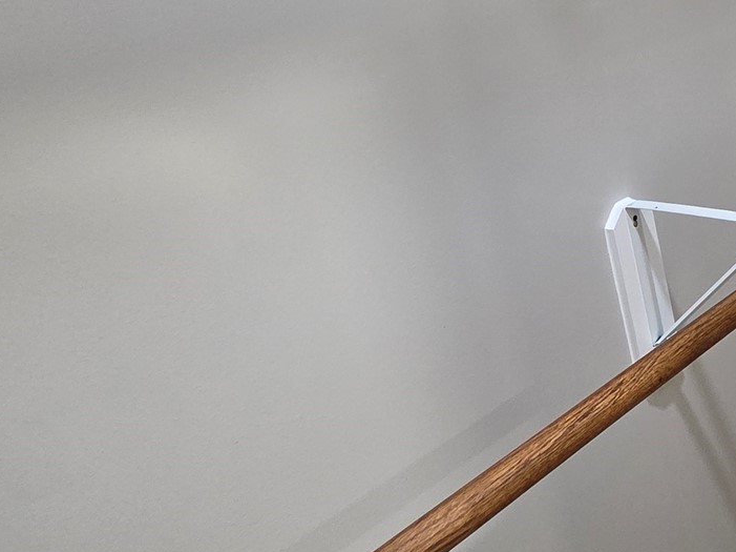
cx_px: 785
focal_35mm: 38
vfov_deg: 35.7
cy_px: 67
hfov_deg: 40.7
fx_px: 808
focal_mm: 2.2
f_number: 2.2
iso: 500
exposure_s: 1/60
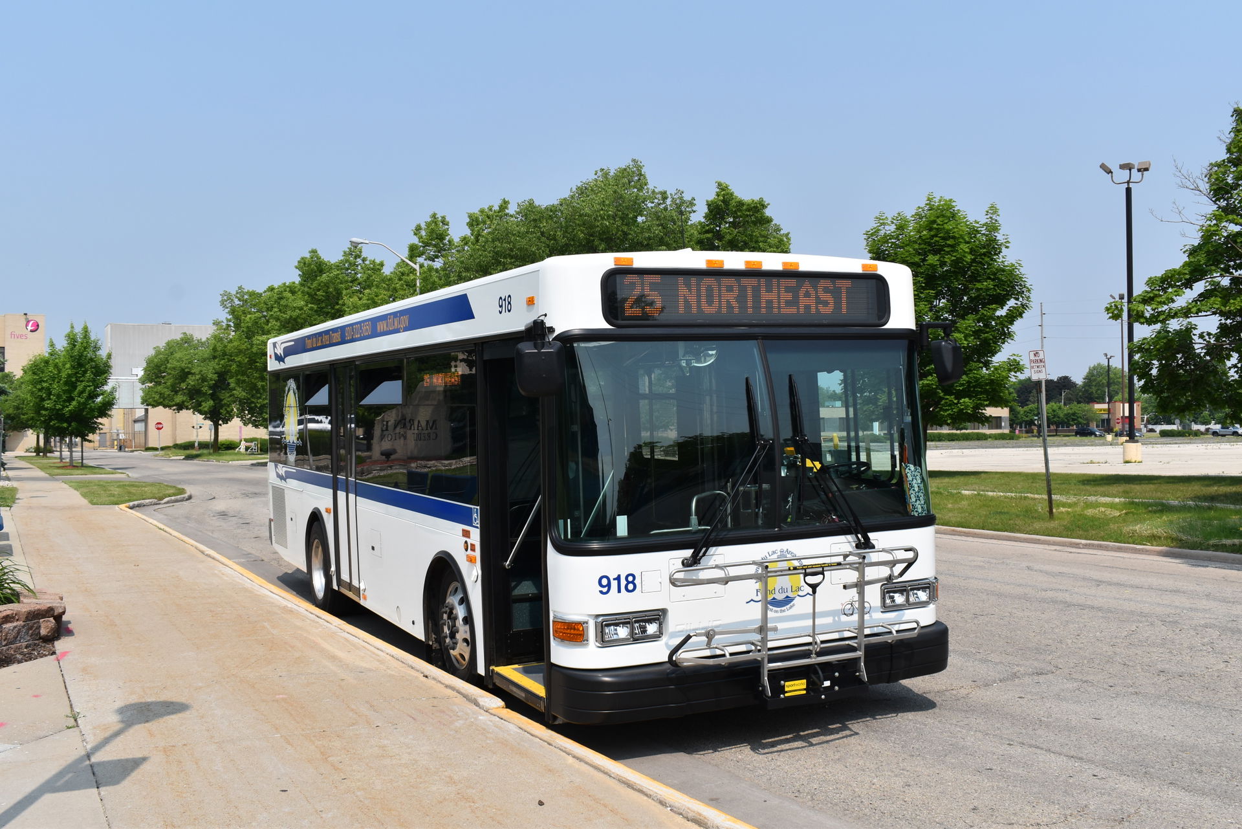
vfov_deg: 36.9
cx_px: 621
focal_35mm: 36
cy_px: 414
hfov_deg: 53.1
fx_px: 1242
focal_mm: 24
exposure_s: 1/400
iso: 200
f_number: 10
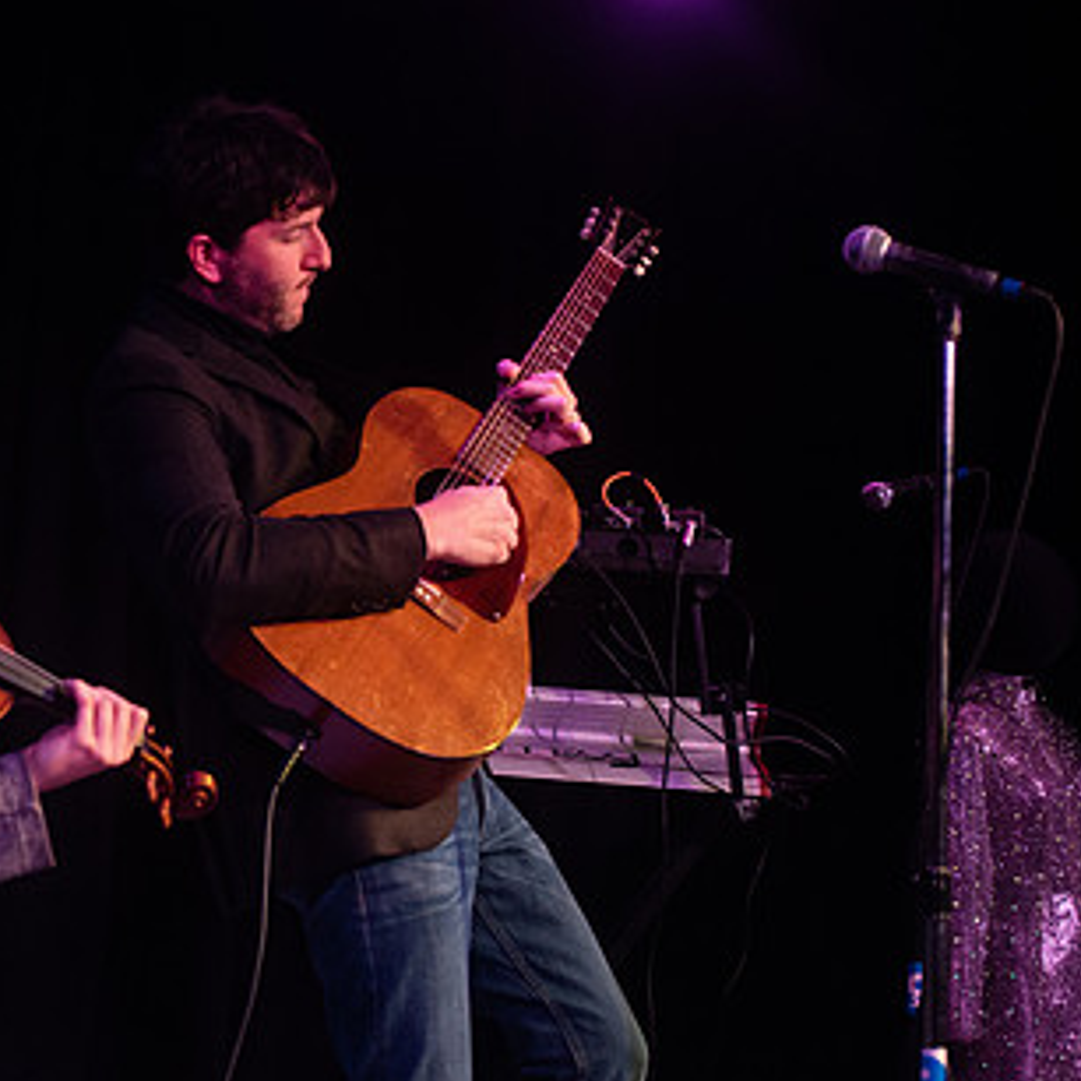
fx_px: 2932
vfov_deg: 20.9
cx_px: 84
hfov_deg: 20.4
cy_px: 553
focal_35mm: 83
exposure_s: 1/200
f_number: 3.5
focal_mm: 48
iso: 2000
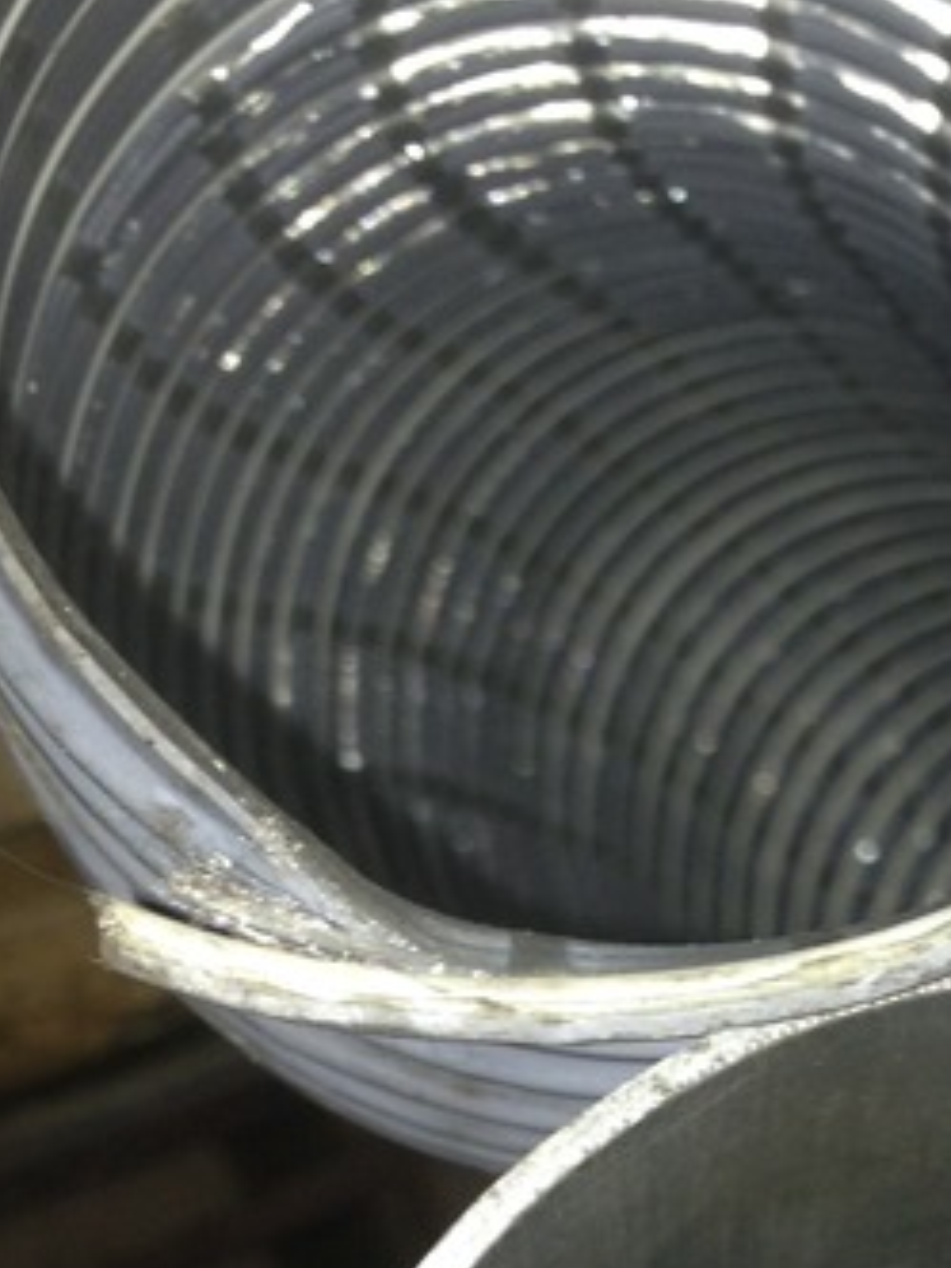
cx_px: 901
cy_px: 1087
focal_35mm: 106
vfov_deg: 18.3
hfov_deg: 13.8
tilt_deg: -61.3
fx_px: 3883
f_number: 2.4
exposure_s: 1/42
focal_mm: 4.12
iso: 50
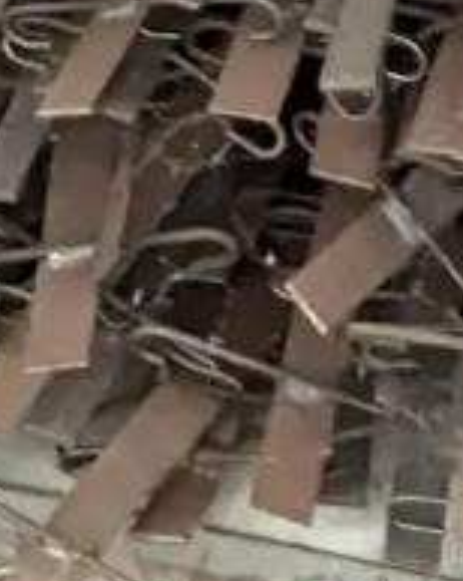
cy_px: -915
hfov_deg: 6.1
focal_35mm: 253
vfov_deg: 7.1
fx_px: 4340
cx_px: 559
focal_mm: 5.96
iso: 500
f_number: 1.6
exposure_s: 1/42
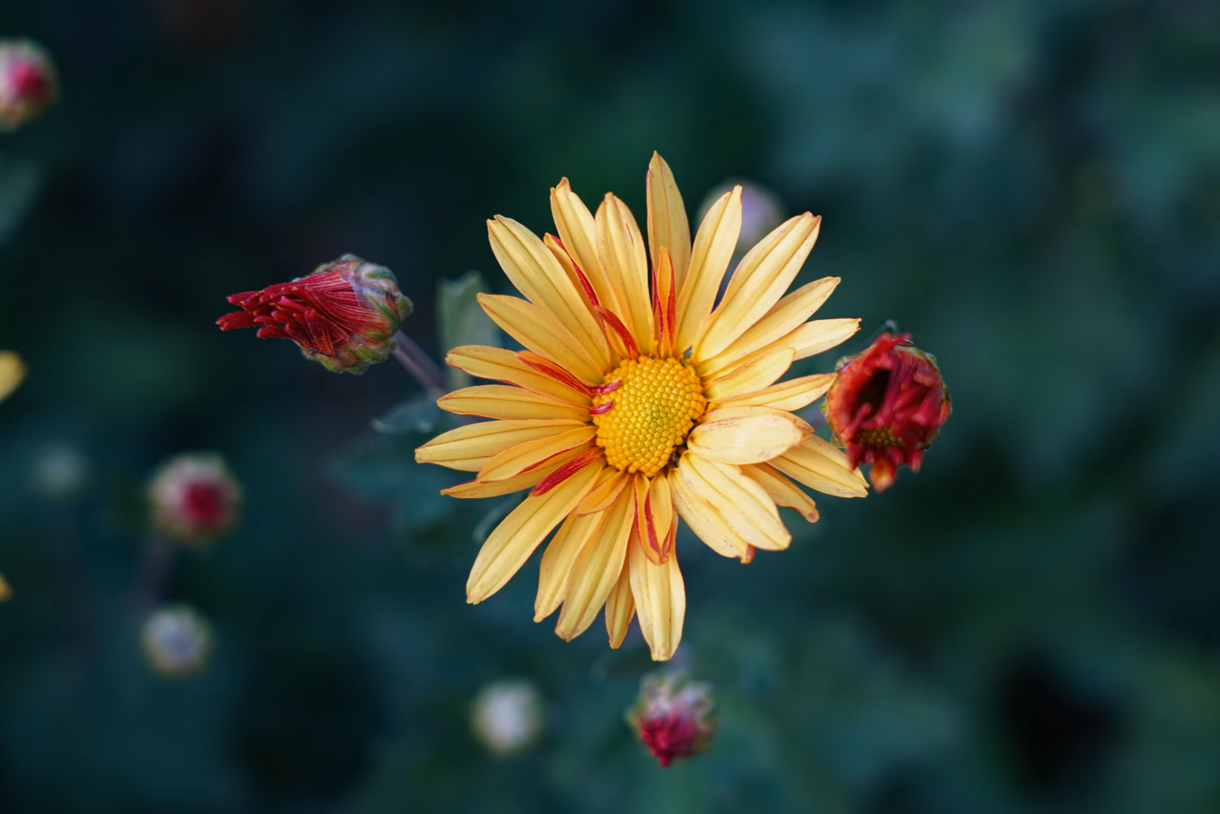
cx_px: 610
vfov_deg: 14.4
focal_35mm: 95
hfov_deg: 21.5
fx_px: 3219
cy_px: 407
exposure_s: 1/200
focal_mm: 95
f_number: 5.6
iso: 500
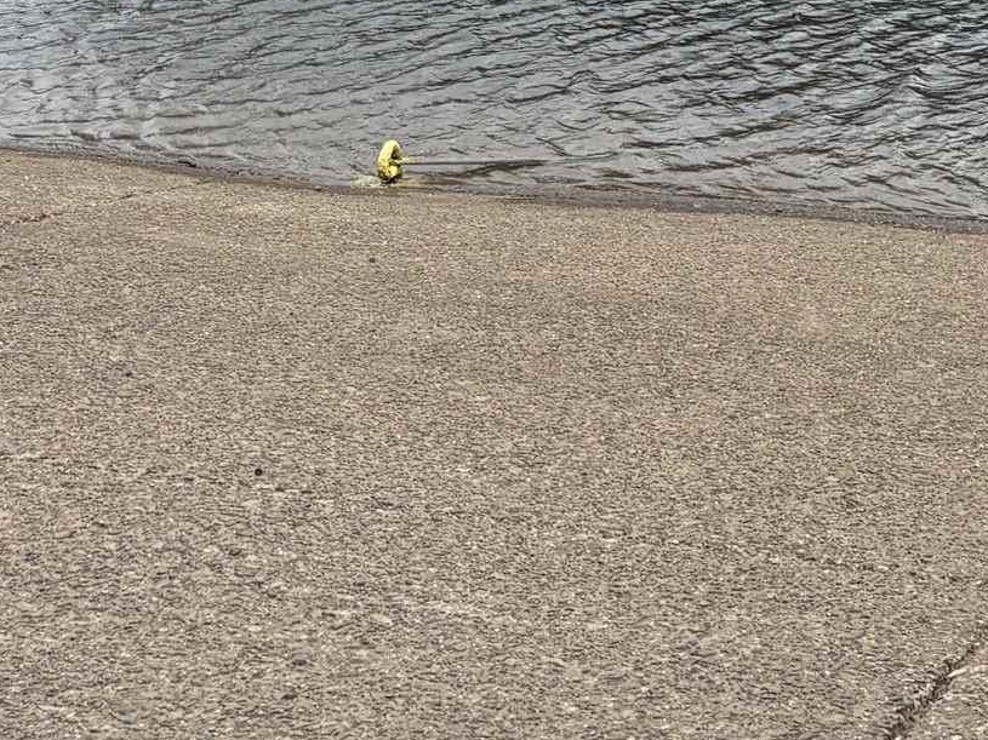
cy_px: -435
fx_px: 2797
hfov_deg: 19.5
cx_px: 952
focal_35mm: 98
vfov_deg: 14.0
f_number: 1.6
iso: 50
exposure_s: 1/3448
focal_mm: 5.96
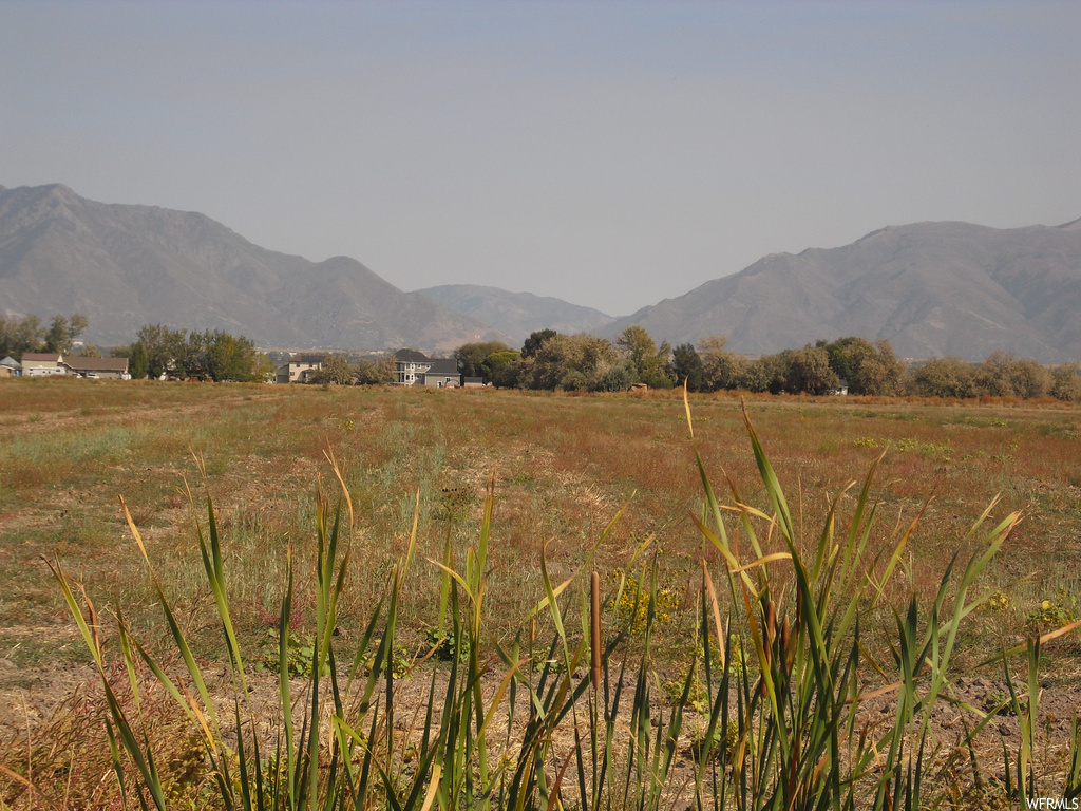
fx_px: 2779
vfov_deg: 16.6
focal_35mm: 89
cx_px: 540
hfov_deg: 22.0
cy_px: 406
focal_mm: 15.7
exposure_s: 1/800
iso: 100
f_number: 5.1
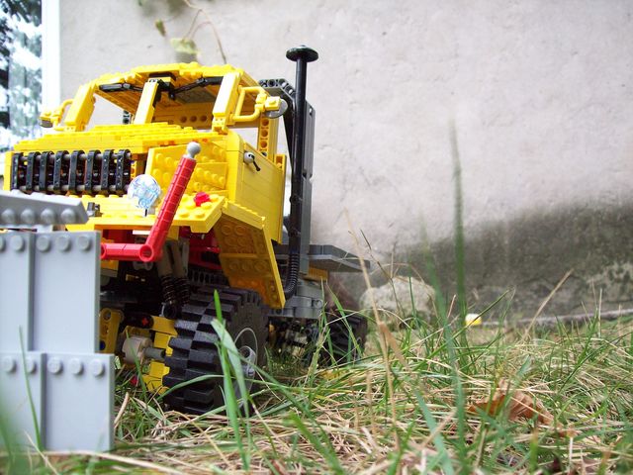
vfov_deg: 39.7
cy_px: 238
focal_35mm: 36
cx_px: 316
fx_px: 658
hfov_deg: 51.4
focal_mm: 6
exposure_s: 1/64
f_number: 2.7
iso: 113
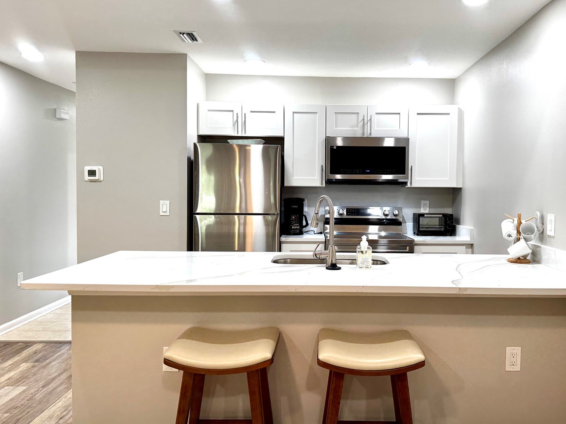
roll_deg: -1.0
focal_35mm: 29
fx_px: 474
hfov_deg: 61.2
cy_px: 203
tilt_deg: -2.1
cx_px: 333
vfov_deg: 48.2
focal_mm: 6.76
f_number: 1.78
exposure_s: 1/120
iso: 125
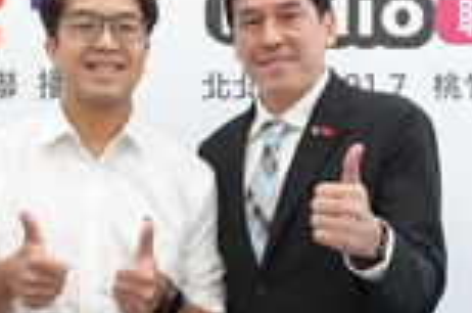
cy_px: 163
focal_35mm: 78
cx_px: 202
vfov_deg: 17.4
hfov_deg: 26.0
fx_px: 1021
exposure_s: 1/125
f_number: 5
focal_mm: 20
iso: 2500
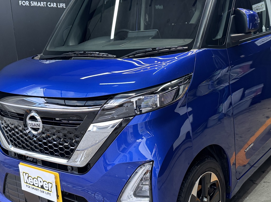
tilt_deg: -10.1
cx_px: 136
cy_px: 101
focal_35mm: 24
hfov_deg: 71.6
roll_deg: +3.8
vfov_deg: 56.7
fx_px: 188
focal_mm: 6.76
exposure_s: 1/120
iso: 200
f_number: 1.78
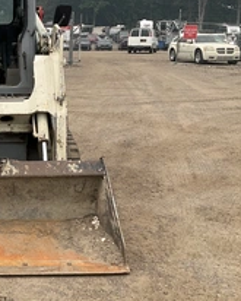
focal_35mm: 55
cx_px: -10
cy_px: 120
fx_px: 490
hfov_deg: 25.9
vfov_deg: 34.0
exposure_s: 1/2141
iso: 25
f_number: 1.8
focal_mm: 3
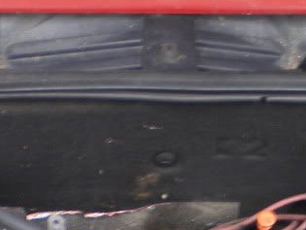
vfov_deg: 11.7
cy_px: 292
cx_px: 140
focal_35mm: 123
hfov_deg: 16.0
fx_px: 1087
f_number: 3.1
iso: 64
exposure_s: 1/30
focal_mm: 6.3
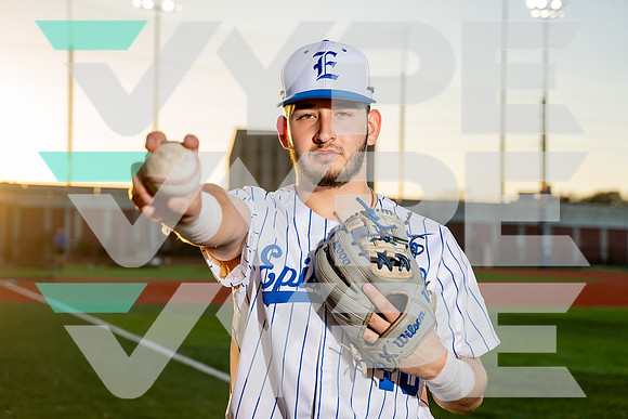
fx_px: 1029
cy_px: 210
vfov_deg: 23.0
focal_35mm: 59
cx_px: 314
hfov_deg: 33.9
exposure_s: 1/250
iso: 100
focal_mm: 59
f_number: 4
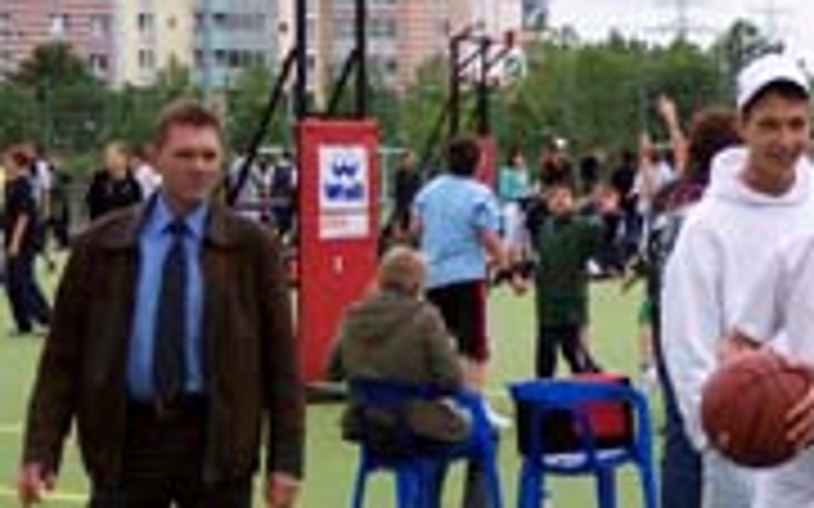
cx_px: 850
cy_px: 342
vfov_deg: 7.9
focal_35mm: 166
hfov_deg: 12.4
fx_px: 3681
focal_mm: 13.3
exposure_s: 1/500
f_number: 3.4
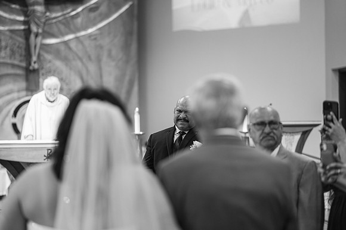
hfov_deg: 23.9
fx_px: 816
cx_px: 173
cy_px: 115
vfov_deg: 16.1
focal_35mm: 85
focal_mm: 85
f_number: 1.8
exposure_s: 1/125
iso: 400
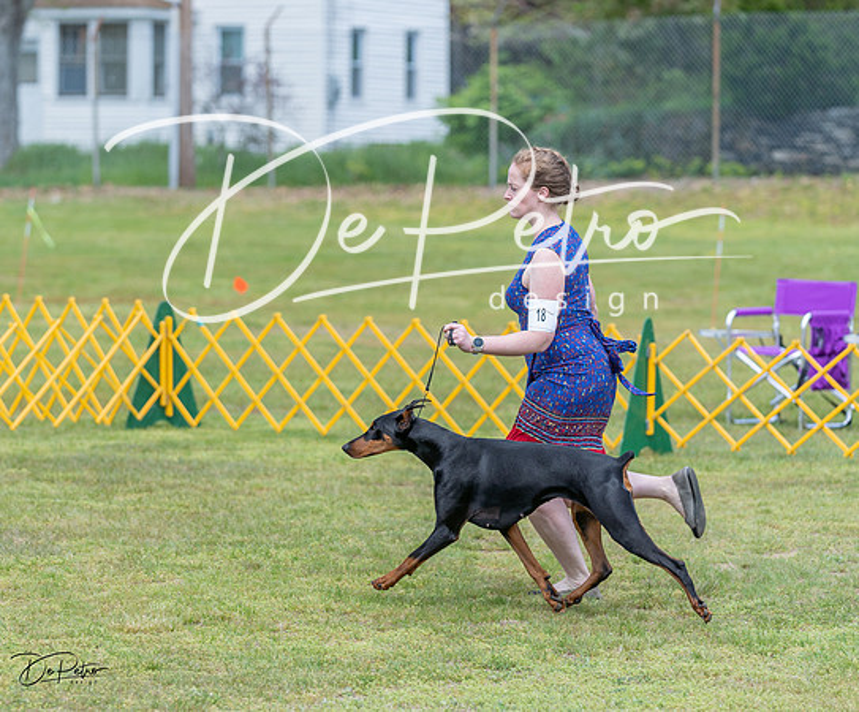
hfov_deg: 10.7
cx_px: 332
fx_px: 4567
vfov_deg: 8.9
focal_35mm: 177
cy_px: 359
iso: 100
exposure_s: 1/800
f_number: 3.2
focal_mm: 123
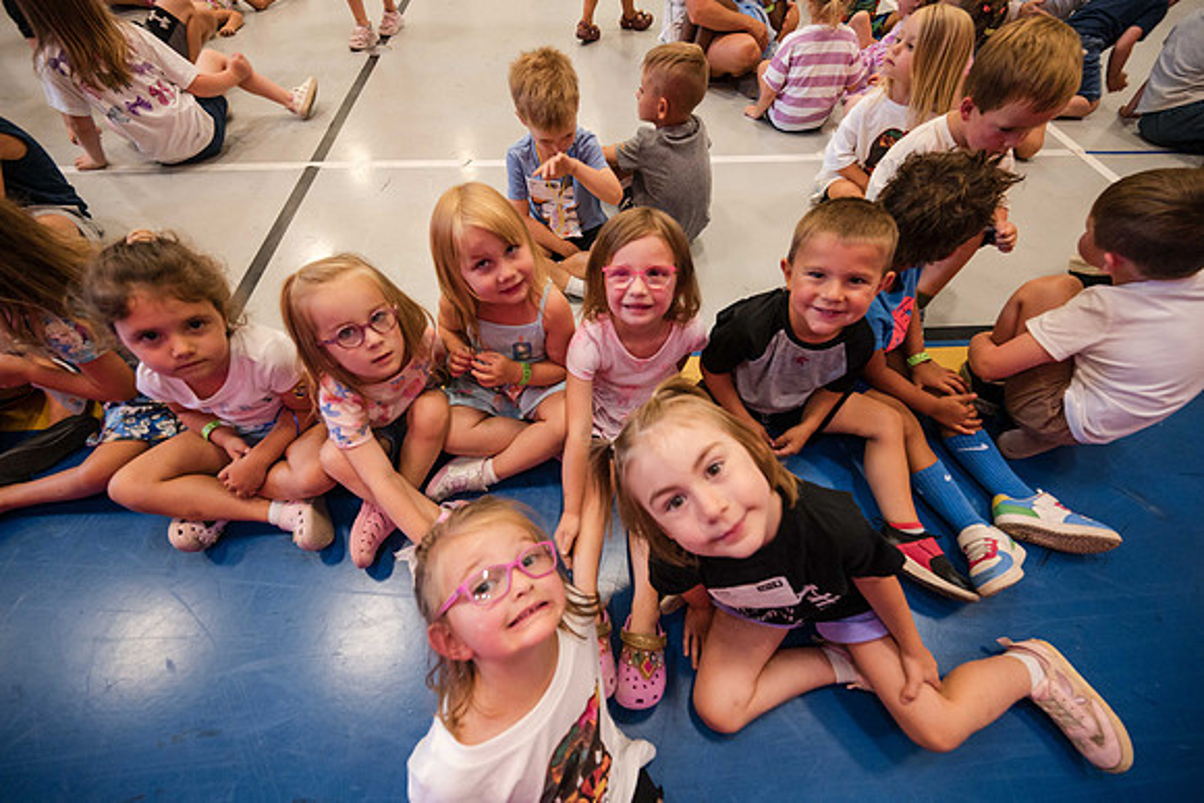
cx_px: 594
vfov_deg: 79.1
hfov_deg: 102.2
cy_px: 391
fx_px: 486
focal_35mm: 15
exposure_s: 1/100
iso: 3200
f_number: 4
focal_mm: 14
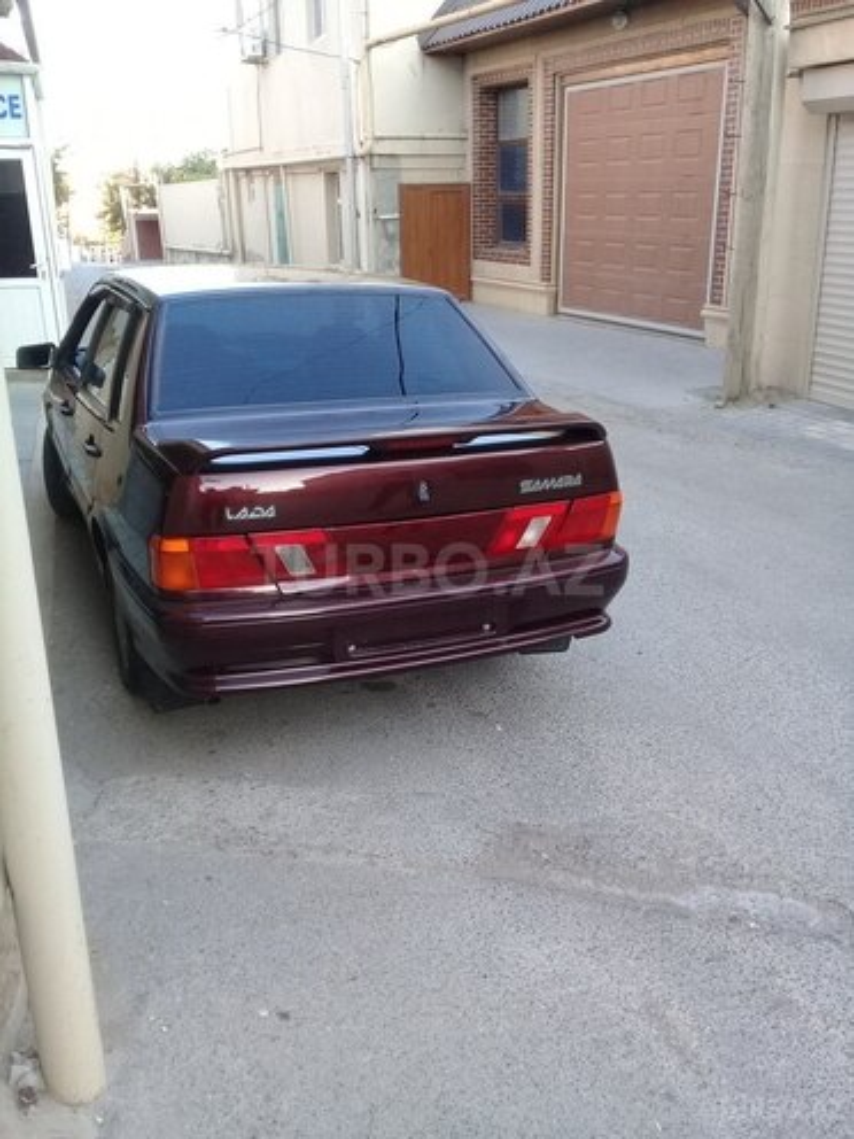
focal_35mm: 31
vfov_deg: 58.4
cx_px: 427
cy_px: 570
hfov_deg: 45.4
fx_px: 1020
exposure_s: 1/60
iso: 80
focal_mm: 3.3
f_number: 2.2
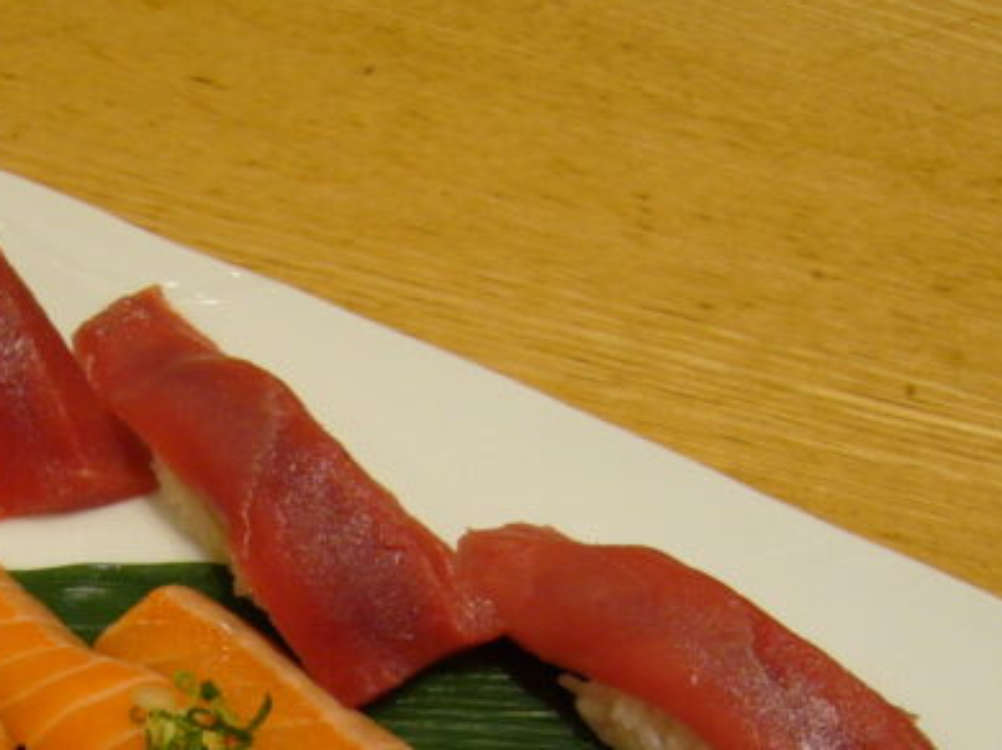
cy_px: 976
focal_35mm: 92
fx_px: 2661
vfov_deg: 15.3
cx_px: 87
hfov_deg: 20.8
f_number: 2.8
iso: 100
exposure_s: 1/40
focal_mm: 5.8
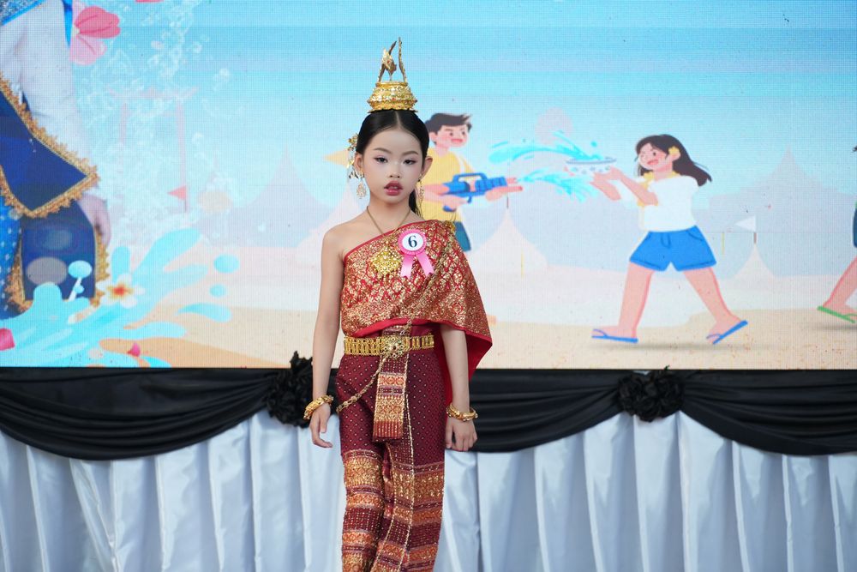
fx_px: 4821
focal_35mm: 202
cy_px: 286
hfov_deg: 10.2
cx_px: 428
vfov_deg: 6.8
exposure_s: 1/160
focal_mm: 135
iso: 1000
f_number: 5.6
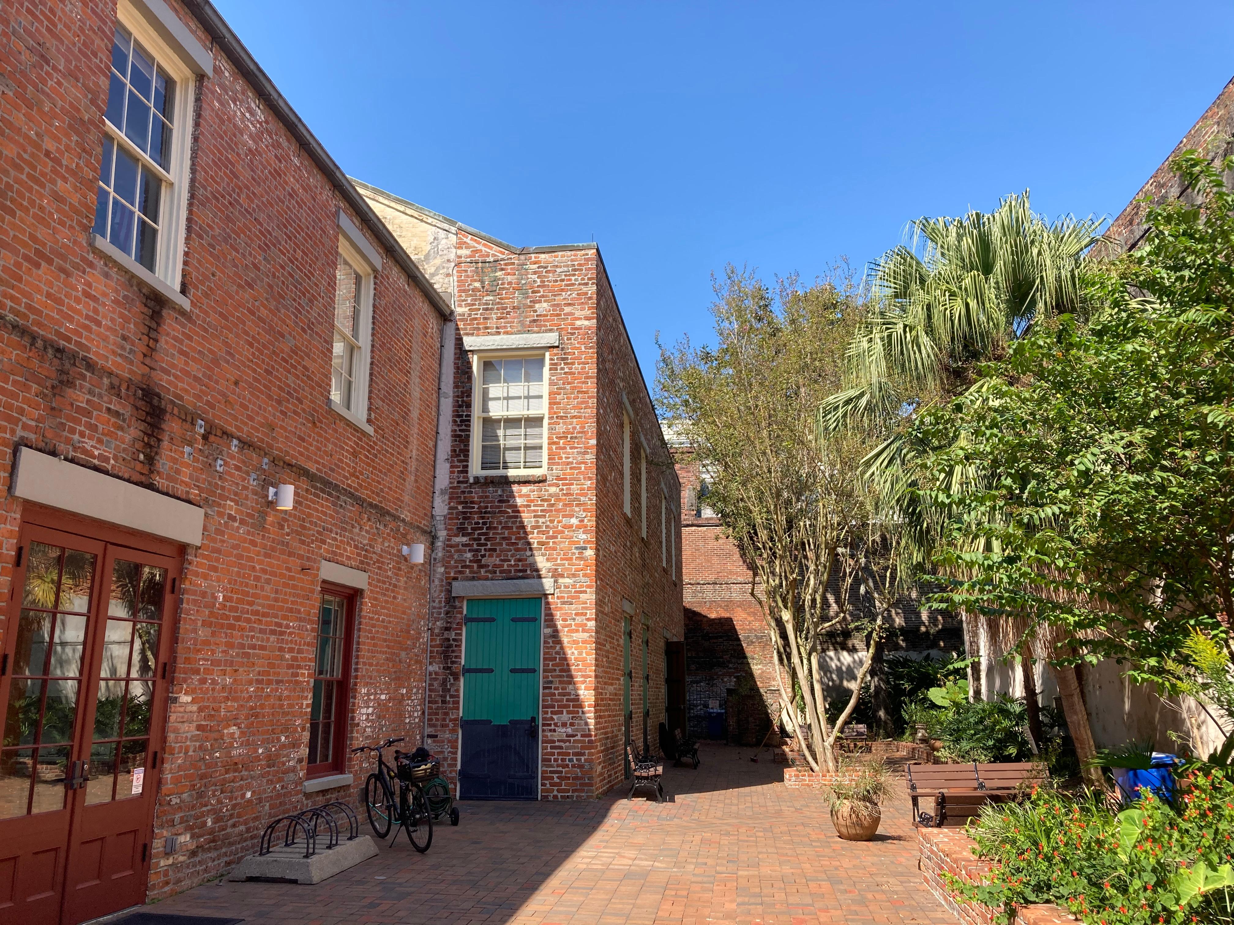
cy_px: 462
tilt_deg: +14.4
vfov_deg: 49.7
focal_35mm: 28
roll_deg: -0.4
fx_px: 998
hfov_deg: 63.4
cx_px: 617
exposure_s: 1/852
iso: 20
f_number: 1.8
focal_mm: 3.99
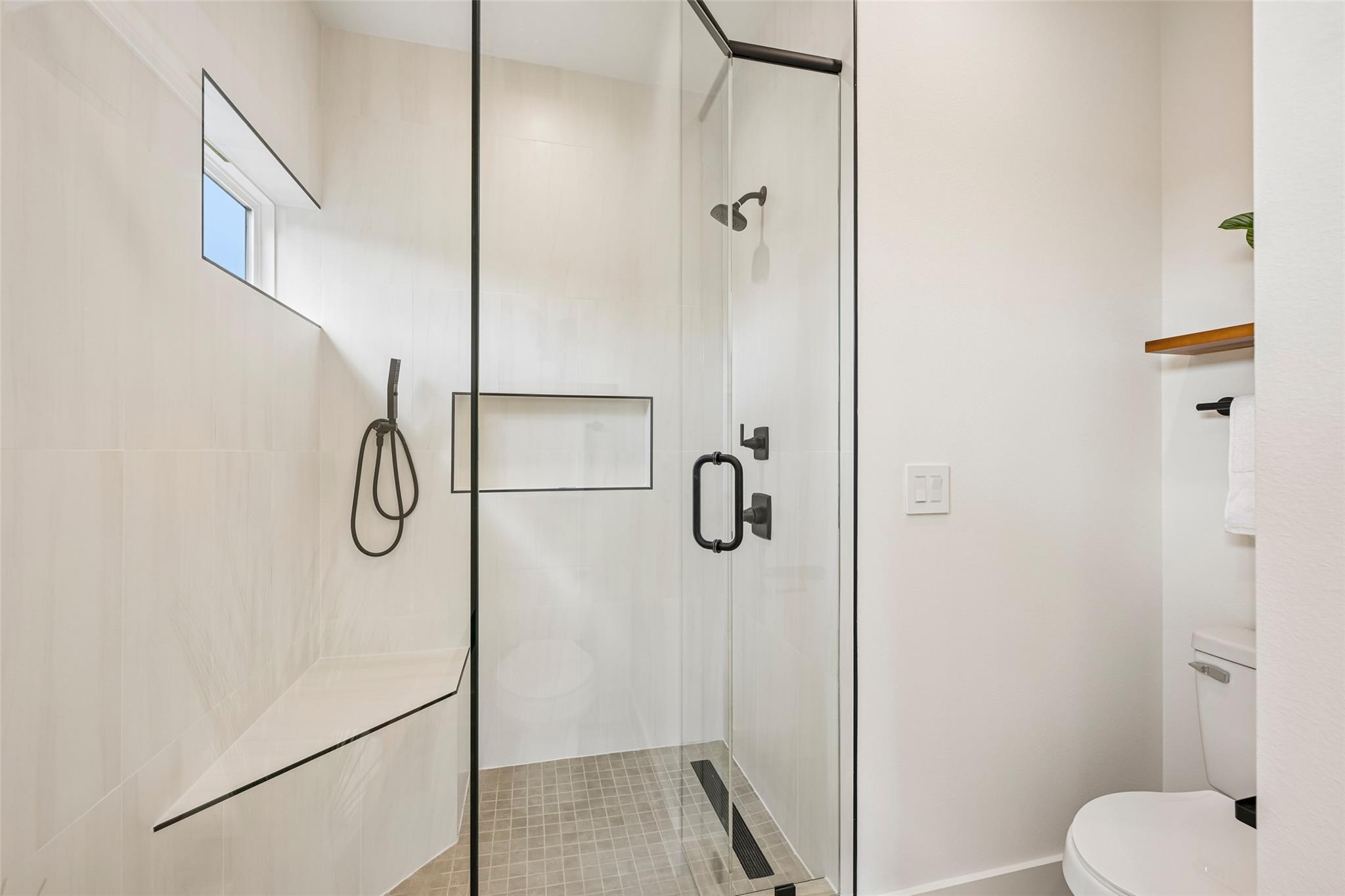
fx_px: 560
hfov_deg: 100.4
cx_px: 672
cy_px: 448
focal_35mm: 15
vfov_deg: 77.3
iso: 100
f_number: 6.7
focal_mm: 15
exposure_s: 1/20
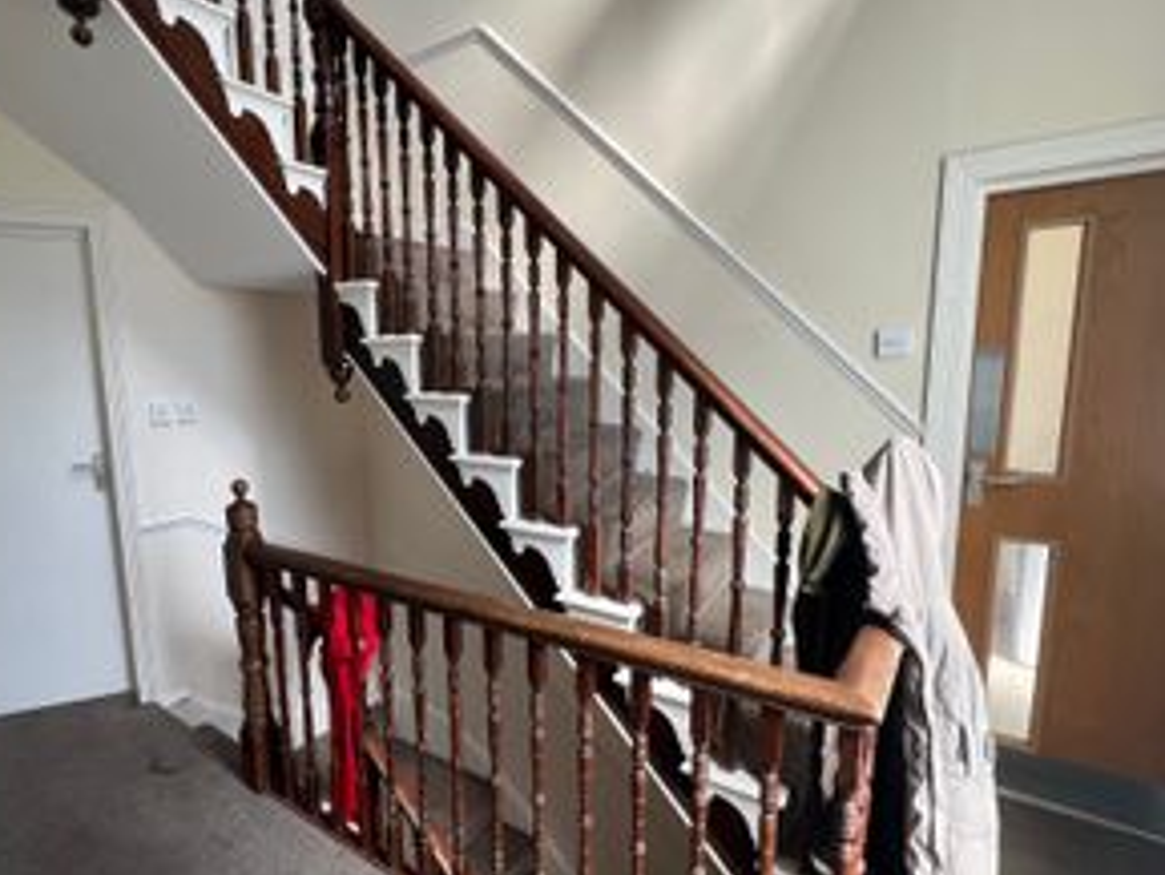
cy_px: 460
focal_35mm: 18
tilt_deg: -7.6
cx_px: 492
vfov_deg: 71.6
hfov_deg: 87.1
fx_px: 606
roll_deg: +1.2
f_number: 1.8
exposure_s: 1/99
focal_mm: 1.57
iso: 50
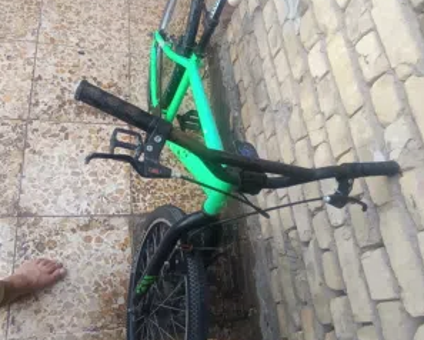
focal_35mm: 21
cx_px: 213
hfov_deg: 77.6
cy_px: 173
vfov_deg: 65.6
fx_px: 264
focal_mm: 1.65
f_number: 2.2
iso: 355
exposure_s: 1/50
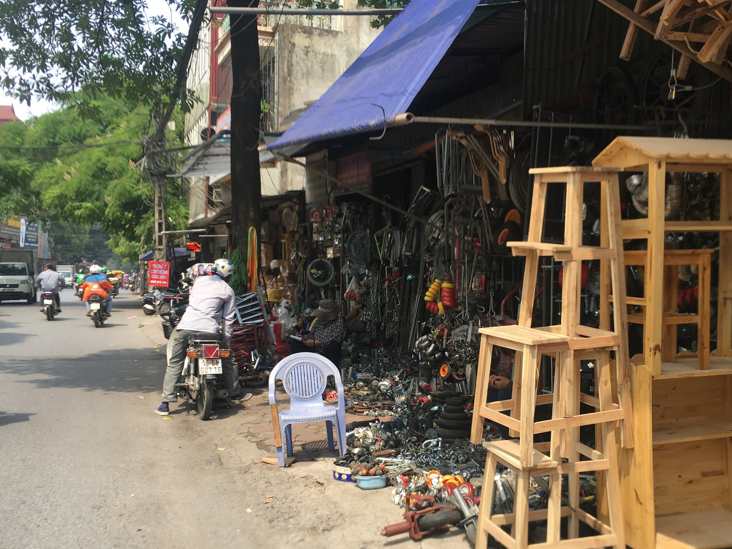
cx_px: 408
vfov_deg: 38.5
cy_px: 329
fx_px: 782
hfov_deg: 50.0
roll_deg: -0.7
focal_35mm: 37
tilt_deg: -2.8
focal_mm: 4.15
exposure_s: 1/487
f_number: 2.2
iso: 25
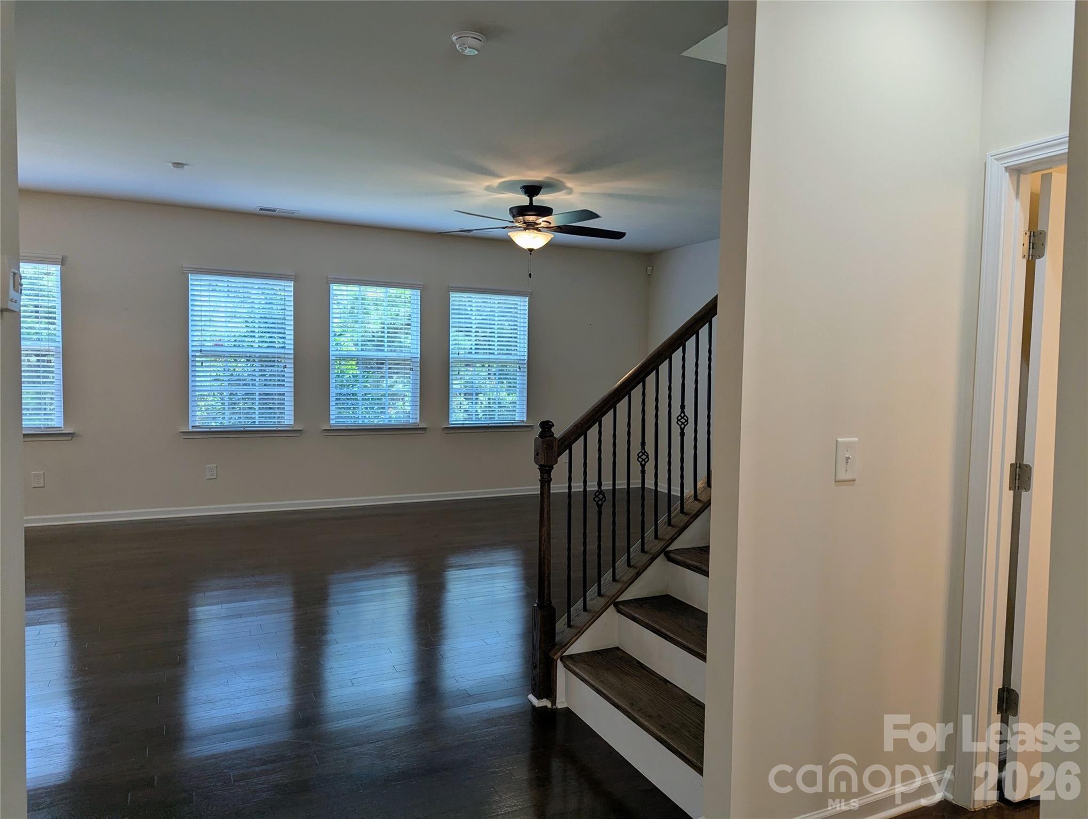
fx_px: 755
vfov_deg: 56.9
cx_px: 544
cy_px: 410
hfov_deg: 71.5
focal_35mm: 24
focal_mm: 6.81
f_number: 1.85
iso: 76
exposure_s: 1/120
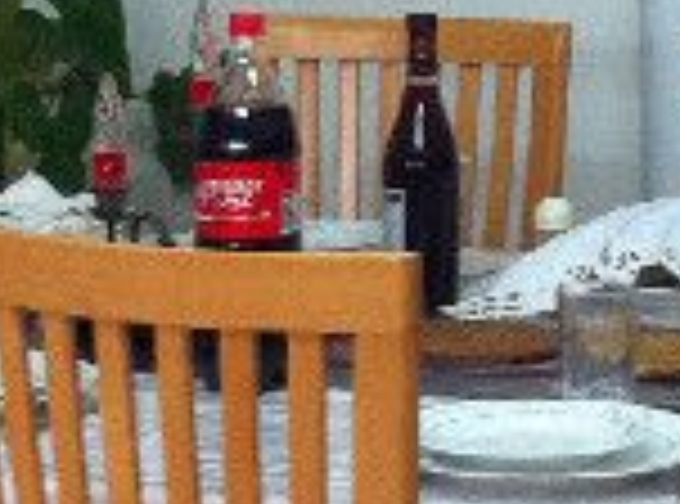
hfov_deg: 10.7
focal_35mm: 186
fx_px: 3639
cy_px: -7
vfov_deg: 7.9
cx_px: 455
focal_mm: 3.85
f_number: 2.8
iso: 80
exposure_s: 1/40
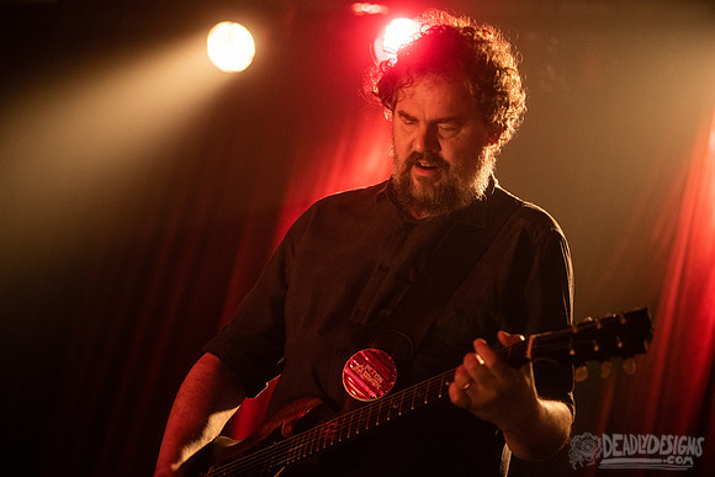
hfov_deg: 23.6
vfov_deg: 15.9
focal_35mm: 86
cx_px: 358
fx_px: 1708
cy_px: 238
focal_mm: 86
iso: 3200
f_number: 3.2
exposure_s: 1/80
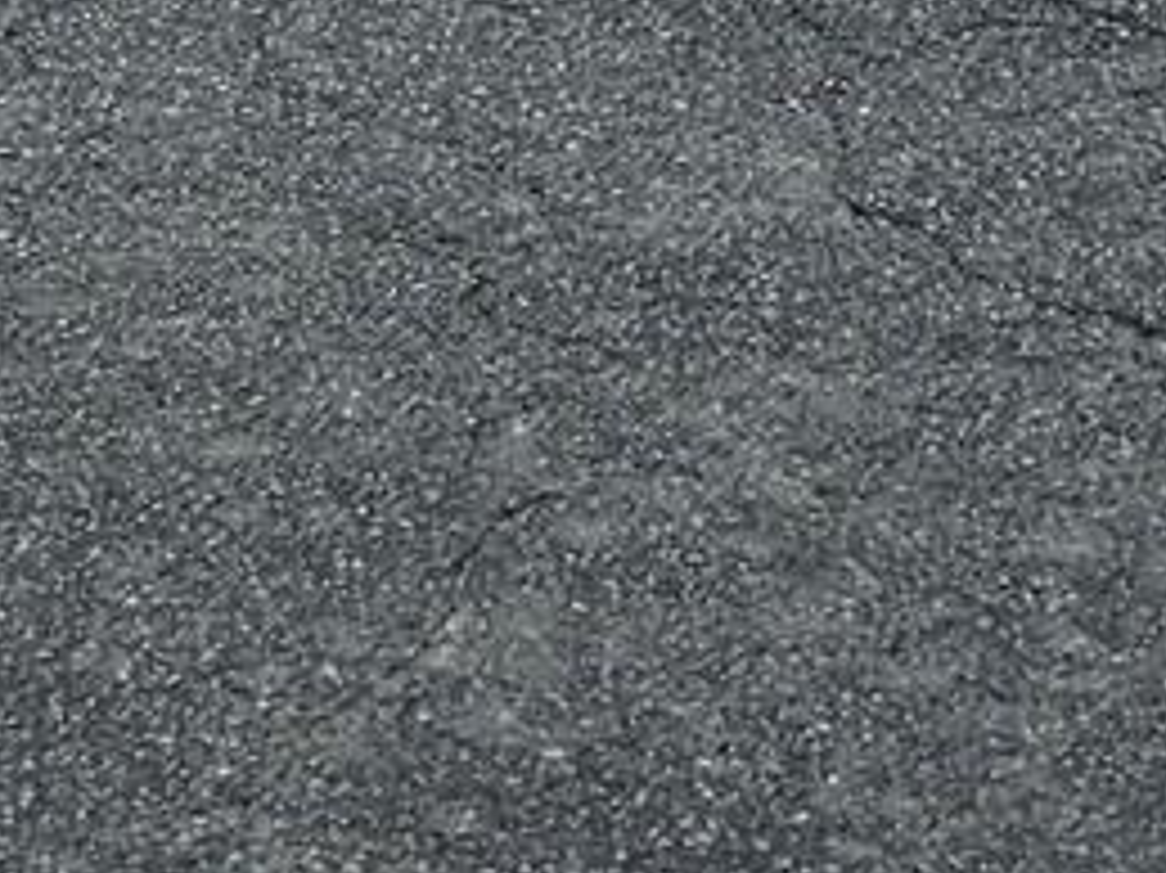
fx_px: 6128
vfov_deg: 7.0
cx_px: 54
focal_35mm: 182
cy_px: -2056
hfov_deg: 10.8
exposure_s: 1/1425
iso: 10
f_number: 1.7
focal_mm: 6.3
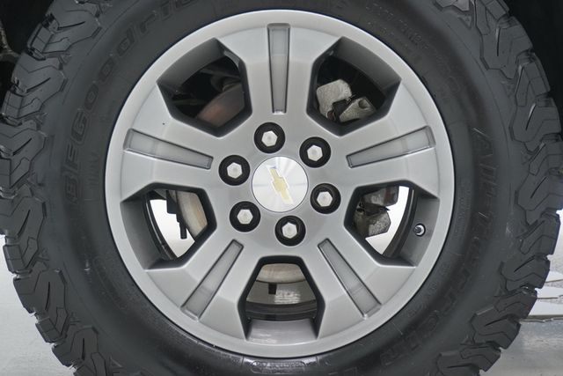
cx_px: 282
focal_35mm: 46
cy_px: 188
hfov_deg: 42.7
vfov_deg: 29.3
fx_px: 720
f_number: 5
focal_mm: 31
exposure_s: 1/160
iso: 640
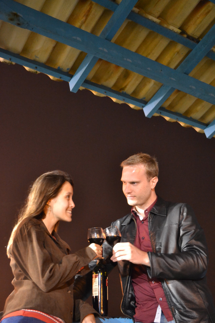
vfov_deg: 43.6
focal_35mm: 45
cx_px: 108
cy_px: 162
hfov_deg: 29.9
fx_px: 403
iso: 3200
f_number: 4.5
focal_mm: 30
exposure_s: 2
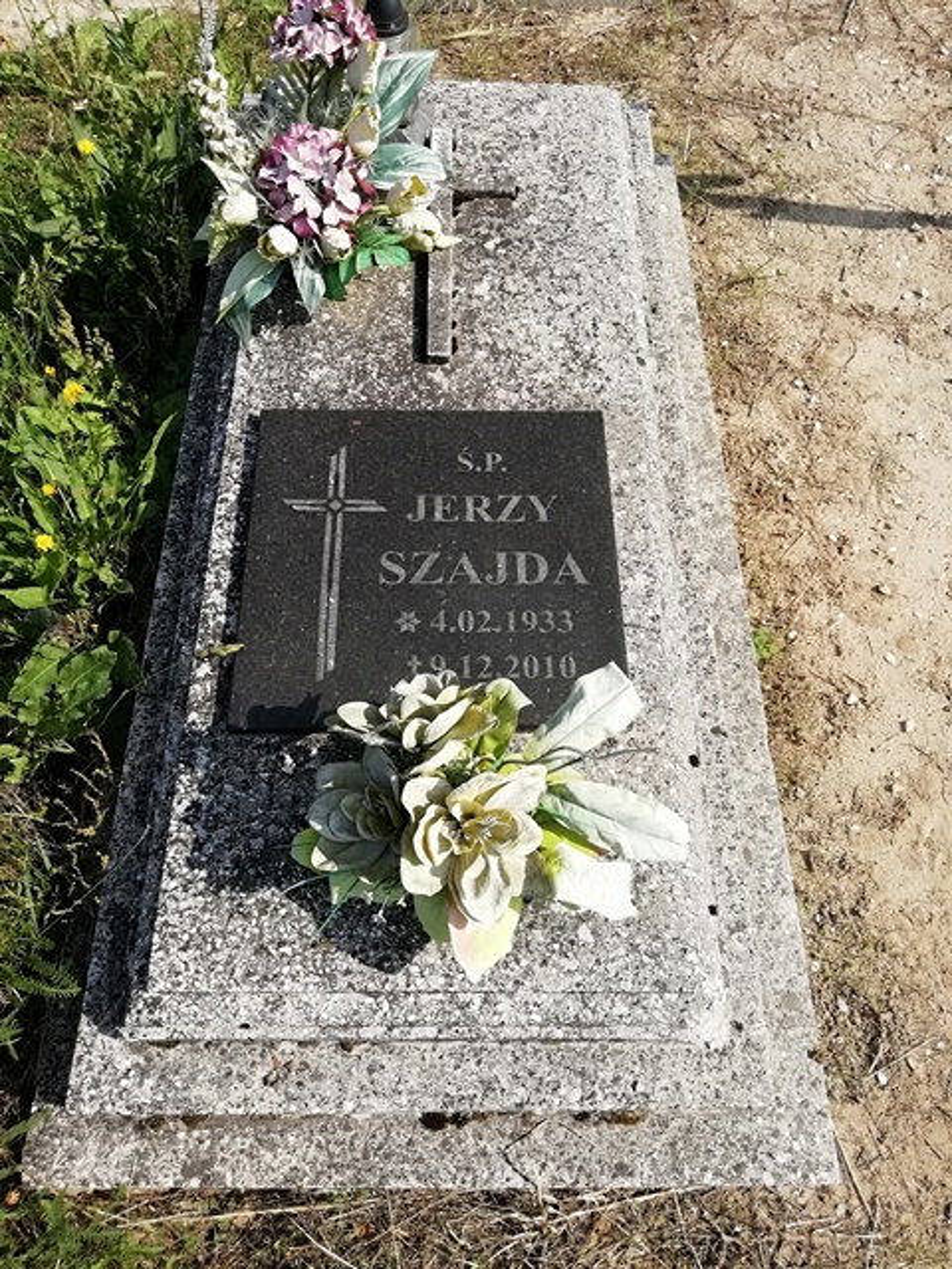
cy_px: 634
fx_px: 953
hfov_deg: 53.1
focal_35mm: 26
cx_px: 476
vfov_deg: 67.3
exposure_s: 1/1116
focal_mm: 3.21
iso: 50
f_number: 2.2
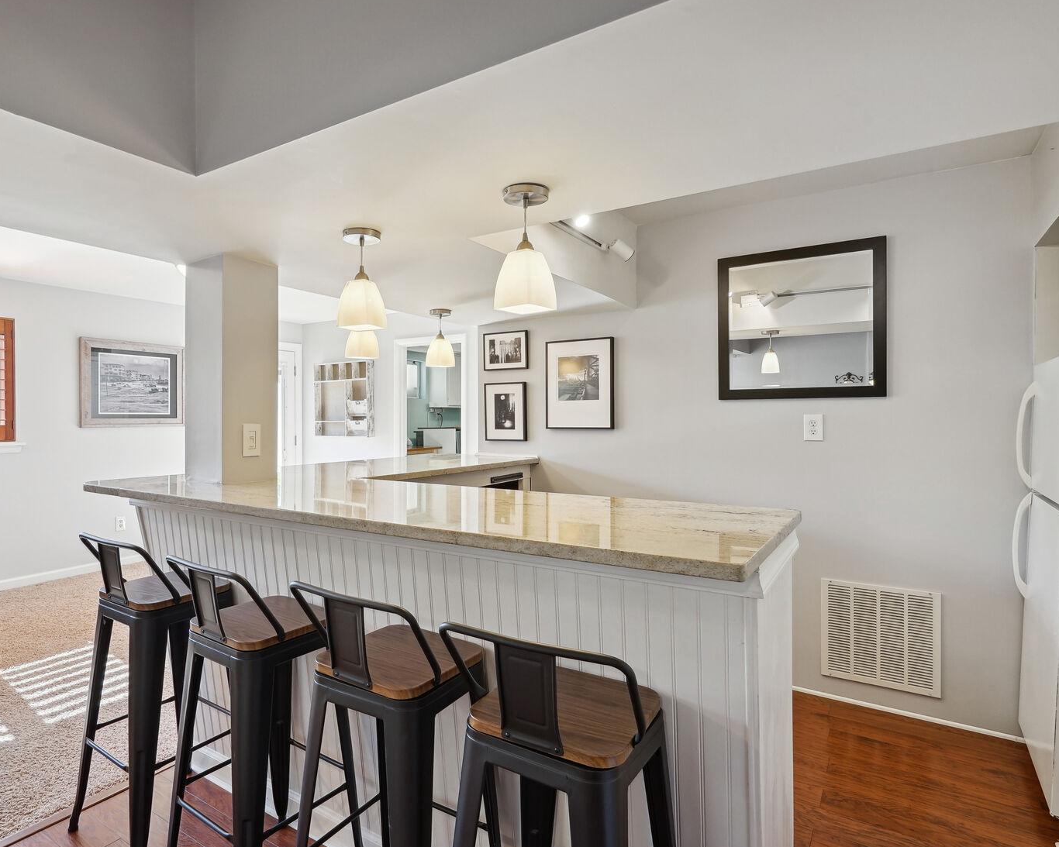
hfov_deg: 83.1
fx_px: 596
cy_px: 412
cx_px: 480
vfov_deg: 70.8
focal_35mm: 19
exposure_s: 1/40
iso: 800
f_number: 9
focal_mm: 16
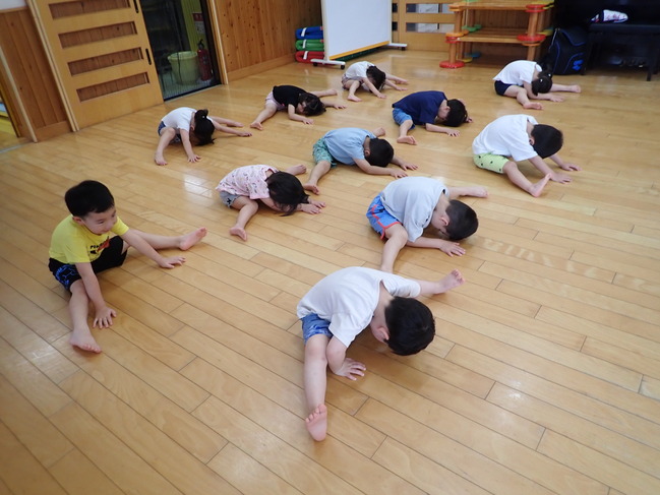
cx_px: 330
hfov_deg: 69.4
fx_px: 477
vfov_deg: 54.9
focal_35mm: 25
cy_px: 248
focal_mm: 4.5
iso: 200
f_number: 2
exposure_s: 1/100
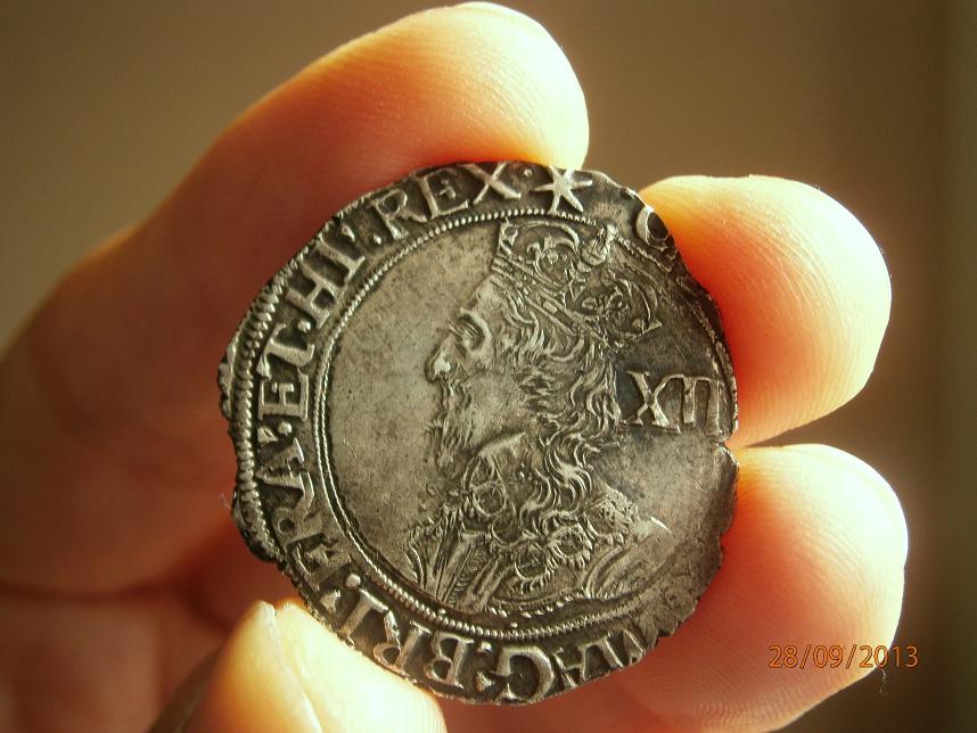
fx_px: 1327
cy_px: 366
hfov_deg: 40.4
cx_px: 488
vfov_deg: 30.9
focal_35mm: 47
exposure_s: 1/25
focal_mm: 8.3
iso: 125
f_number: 3.4
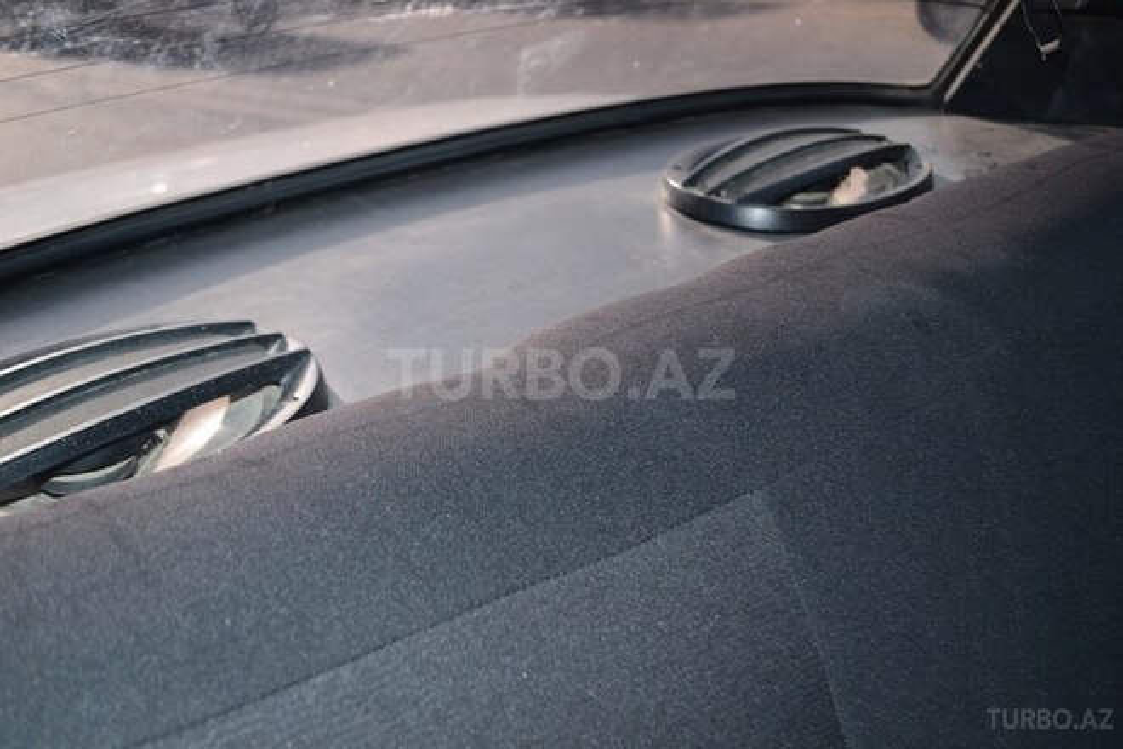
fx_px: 1216
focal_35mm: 39
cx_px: 562
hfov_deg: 49.6
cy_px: 374
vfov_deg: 34.2
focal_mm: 26
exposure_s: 1/60
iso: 100
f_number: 4.2
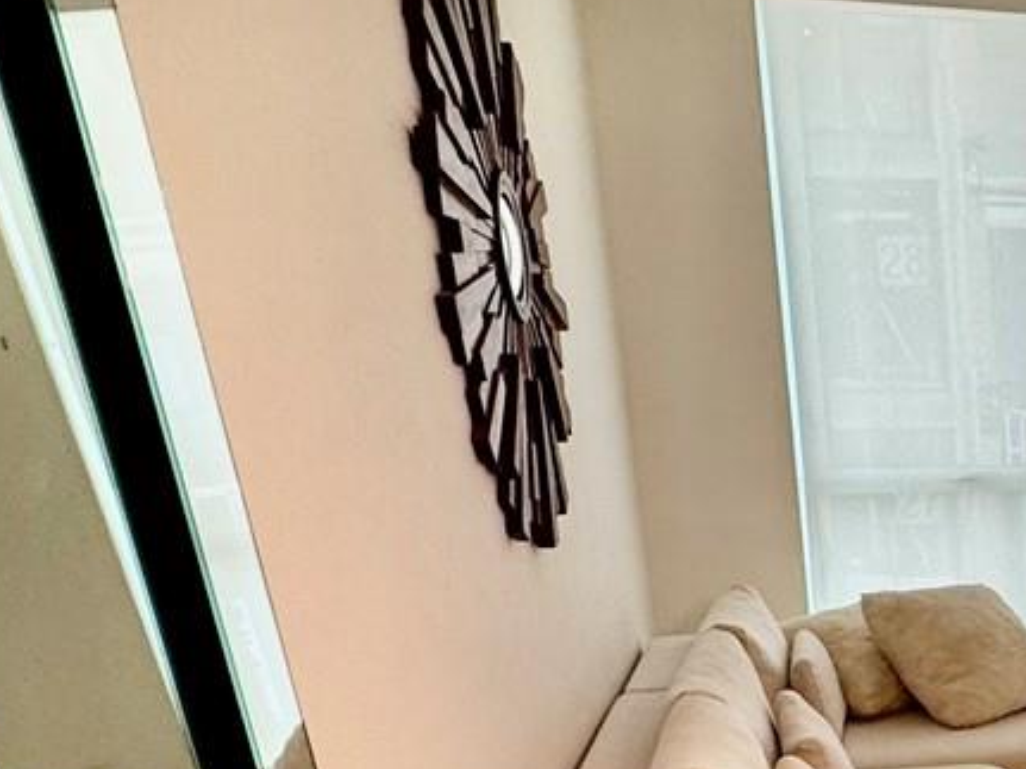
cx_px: 1300
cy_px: 819
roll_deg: +0.8
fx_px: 1541
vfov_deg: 26.1
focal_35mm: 52
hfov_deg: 30.1
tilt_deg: -15.8
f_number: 2.2
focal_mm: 2.22
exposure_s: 1/120
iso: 64
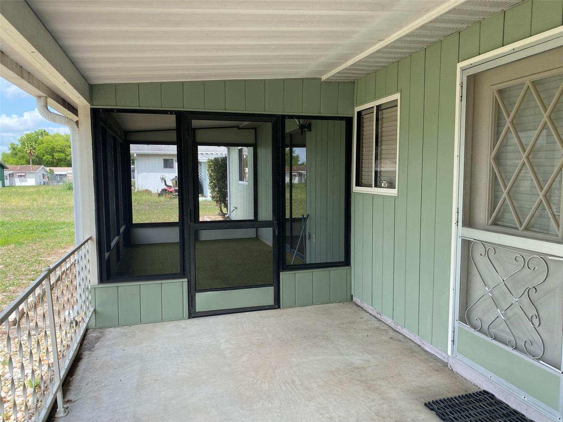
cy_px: 211
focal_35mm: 26
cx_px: 282
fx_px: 423
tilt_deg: -6.7
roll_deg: +0.1
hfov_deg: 67.3
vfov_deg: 53.1
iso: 32
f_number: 1.8
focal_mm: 4.25
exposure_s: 1/728
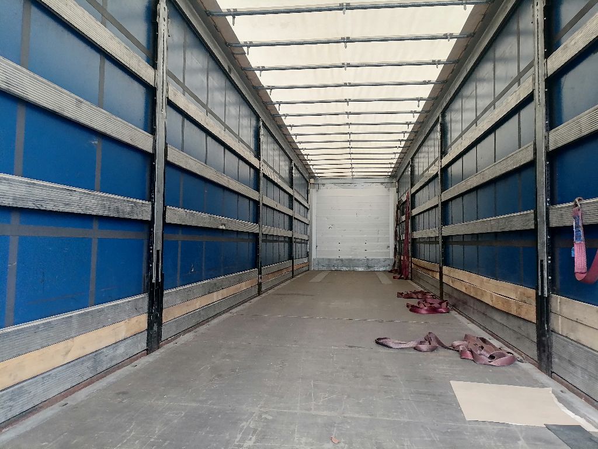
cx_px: 299
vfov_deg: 53.1
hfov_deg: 67.3
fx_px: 449
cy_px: 224
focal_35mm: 26
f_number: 1.8
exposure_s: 1/50
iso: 100
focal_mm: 4.25
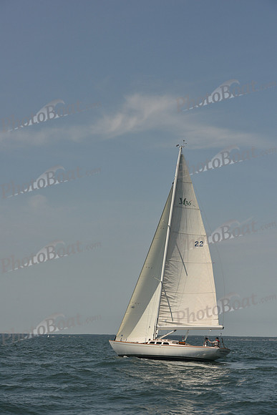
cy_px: 208
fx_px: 807
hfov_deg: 19.5
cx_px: 138
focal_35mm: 70
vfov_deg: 28.8
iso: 320
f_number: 9
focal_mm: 70
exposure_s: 1/1000
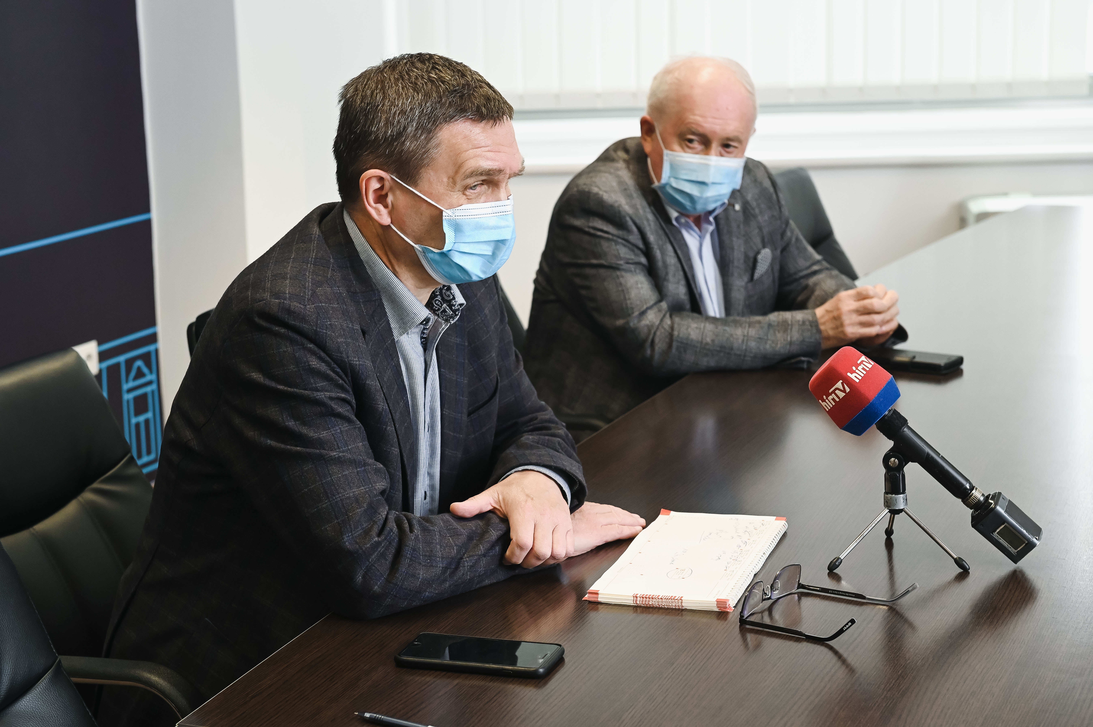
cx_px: 546
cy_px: 364
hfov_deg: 28.9
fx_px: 2124
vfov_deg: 19.4
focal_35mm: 70
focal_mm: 70
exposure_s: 1/160
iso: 2000
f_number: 6.3
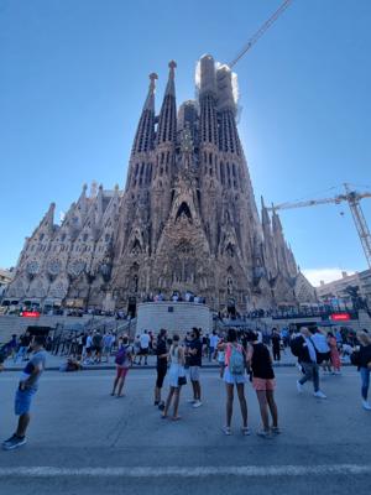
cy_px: 248
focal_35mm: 13
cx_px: 186
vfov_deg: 106.2
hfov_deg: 89.9
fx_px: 186
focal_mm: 2.2
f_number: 2.2
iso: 50
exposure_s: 1/904
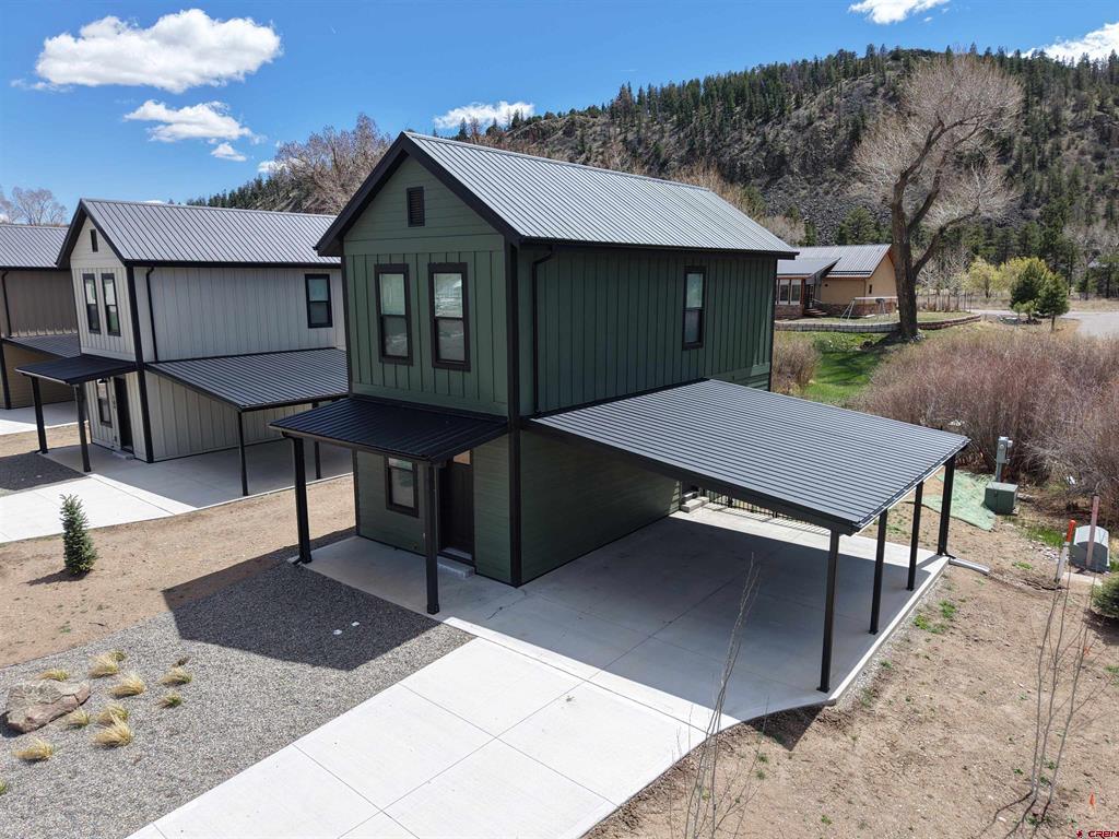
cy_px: 420
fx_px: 776
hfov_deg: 71.6
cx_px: 560
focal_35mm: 24
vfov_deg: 56.8
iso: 180
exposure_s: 1/4000
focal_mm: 8.67
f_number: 1.8
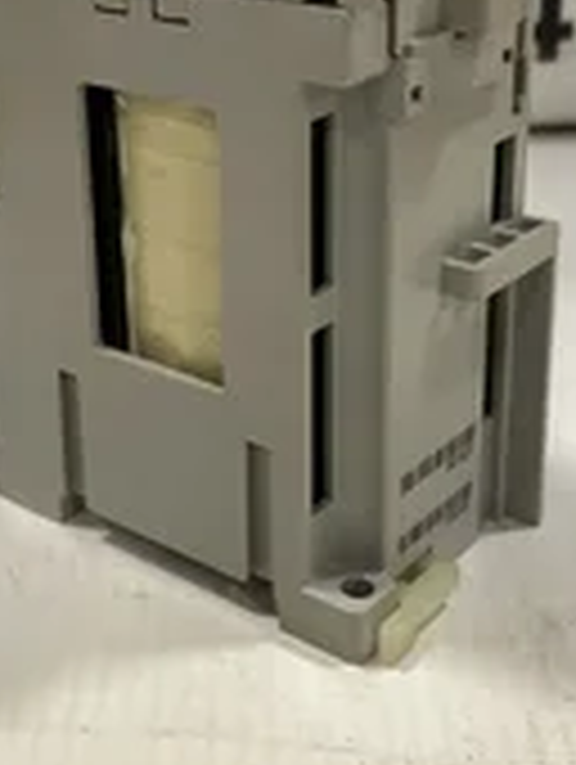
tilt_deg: -20.0
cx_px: 212
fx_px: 1350
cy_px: 220
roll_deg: -1.0
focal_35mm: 61
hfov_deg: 24.0
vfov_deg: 31.2
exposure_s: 1/60
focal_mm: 4.2
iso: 160
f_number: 1.6
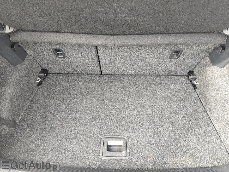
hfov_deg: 73.9
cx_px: 114
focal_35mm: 23
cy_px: 86
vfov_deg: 58.9
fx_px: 152
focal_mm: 5.56
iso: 252
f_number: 1.8
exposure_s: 1/100
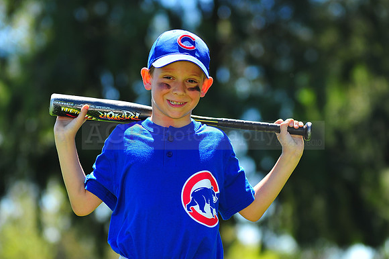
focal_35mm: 180
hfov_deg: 11.4
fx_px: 1944
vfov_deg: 7.6
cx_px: 194
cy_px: 130
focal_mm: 180
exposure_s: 1/400
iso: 200
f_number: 5
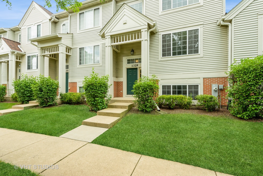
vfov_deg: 77.3
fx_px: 110
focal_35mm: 15
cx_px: 132
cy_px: 88
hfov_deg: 100.4
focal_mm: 15
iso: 200
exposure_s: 1/100
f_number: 8
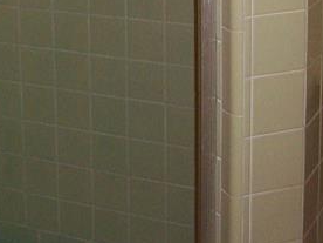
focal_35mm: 100
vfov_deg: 13.8
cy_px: -127
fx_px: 933
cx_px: 59
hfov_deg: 19.4
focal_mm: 6
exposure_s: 1/64
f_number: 2.7
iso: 200
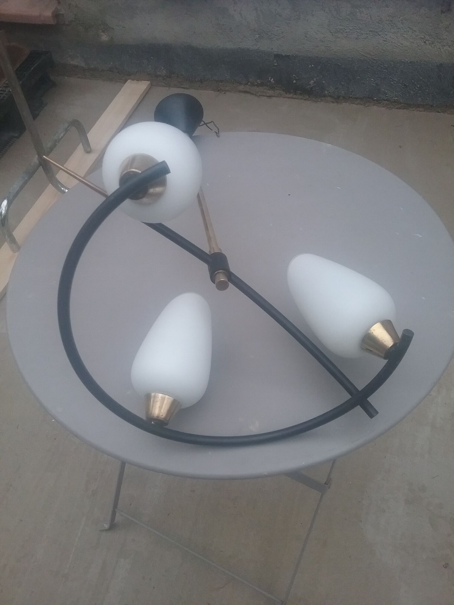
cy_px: 302
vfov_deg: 58.4
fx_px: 542
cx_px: 227
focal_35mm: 31
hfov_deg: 45.4
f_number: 2.2
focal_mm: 3.3
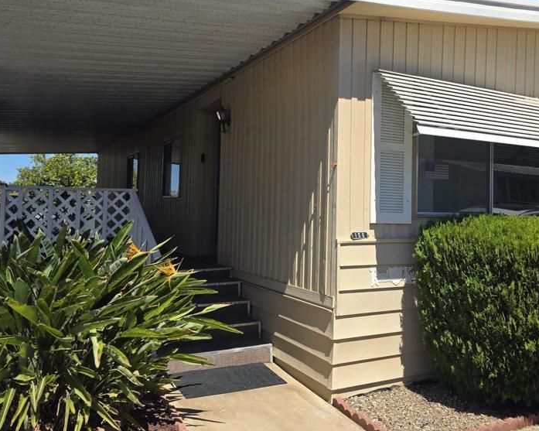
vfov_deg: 44.4
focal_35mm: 33
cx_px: 331
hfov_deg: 53.7
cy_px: 183
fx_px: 526
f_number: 1.7
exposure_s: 1/5296
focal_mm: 6.3
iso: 80
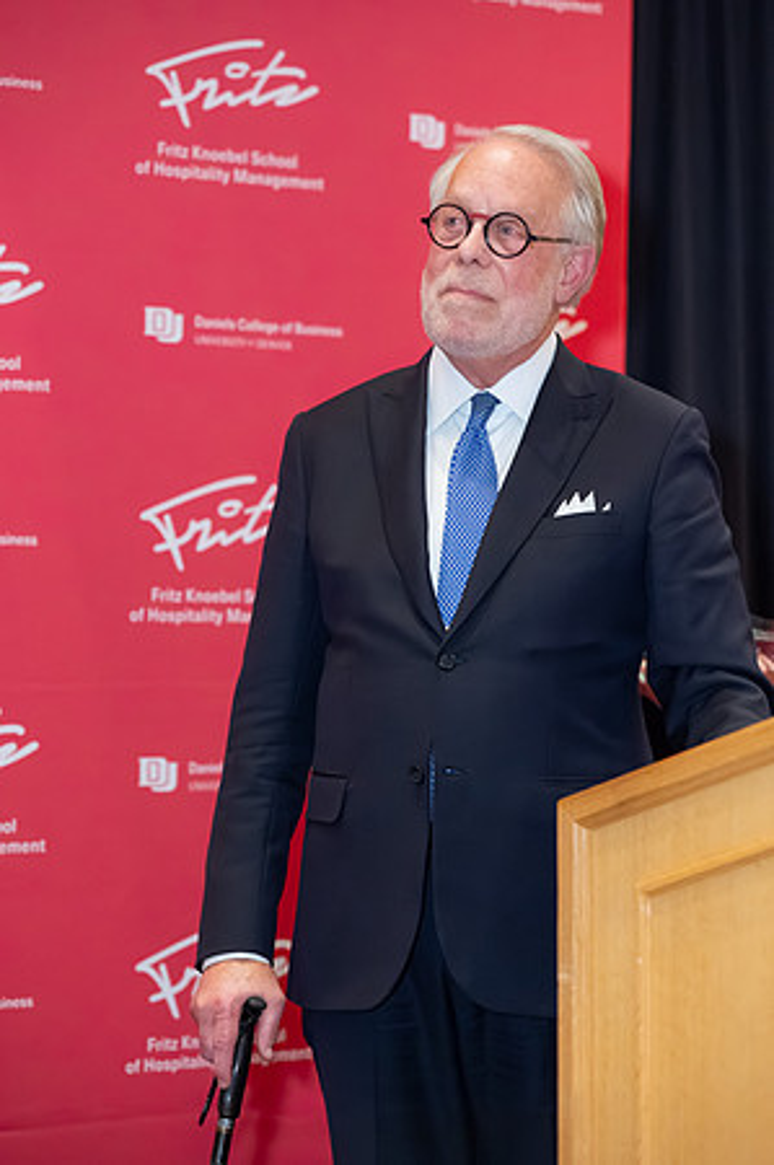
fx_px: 4040
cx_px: 387
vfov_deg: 16.4
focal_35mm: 125
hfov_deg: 10.9
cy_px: 582
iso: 8000
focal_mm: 125
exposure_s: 1/125
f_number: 4
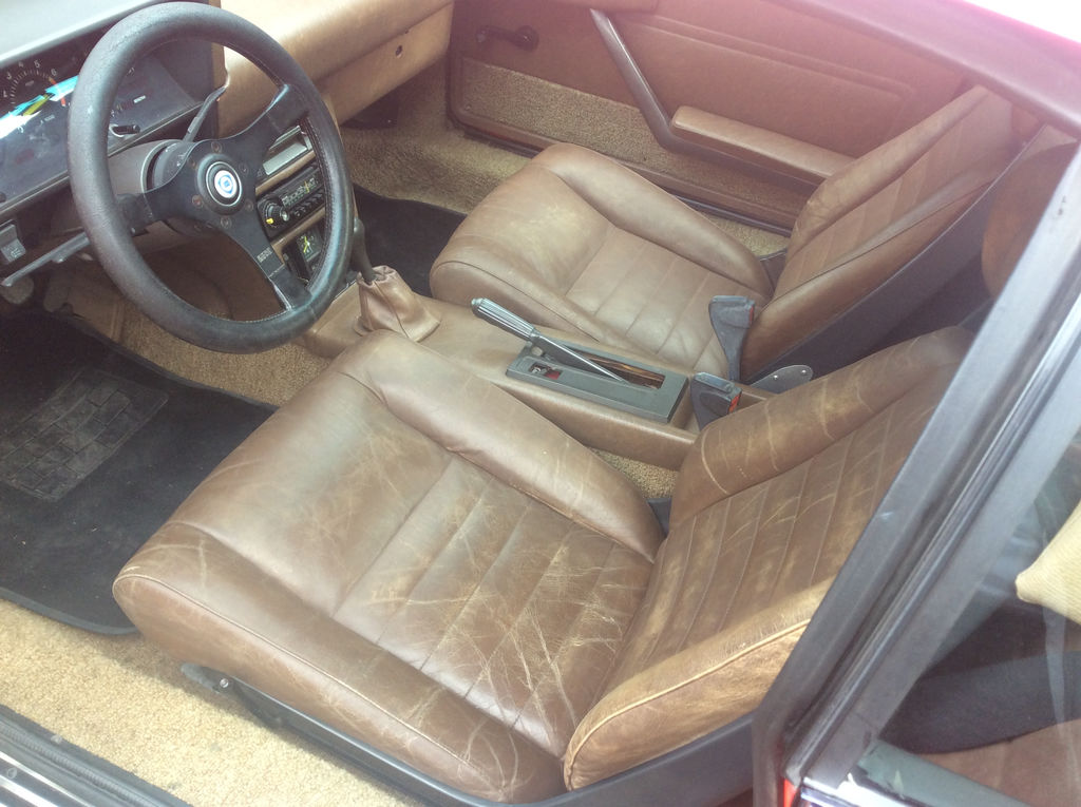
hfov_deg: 56.9
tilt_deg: -41.6
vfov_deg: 44.1
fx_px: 998
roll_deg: -6.8
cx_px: 540
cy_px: 404
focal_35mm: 32
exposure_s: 1/50
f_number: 2.4
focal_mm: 3.3
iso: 40
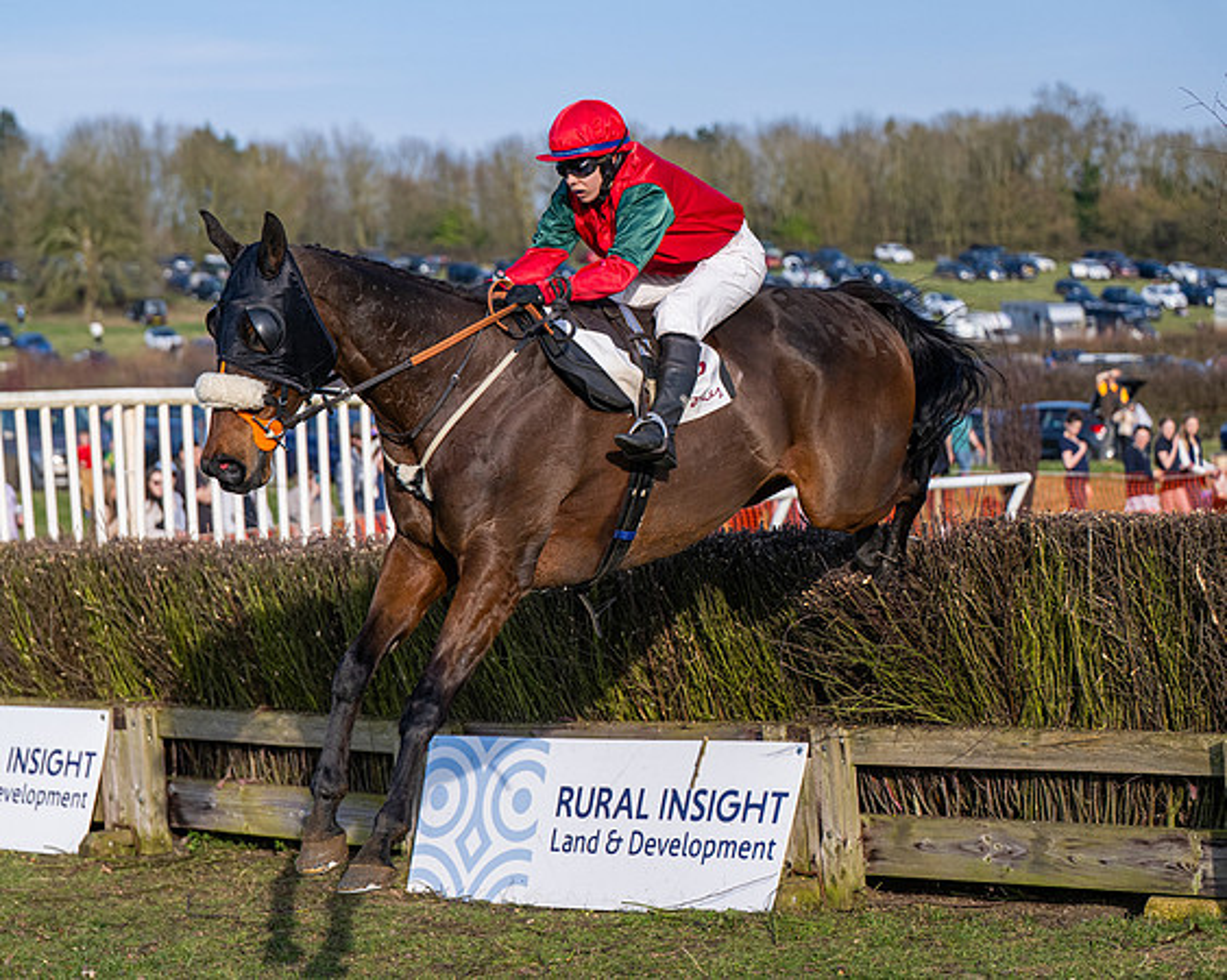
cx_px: 506
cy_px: 427
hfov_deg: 19.8
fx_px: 3518
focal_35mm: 97
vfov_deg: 15.9
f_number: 2.8
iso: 400
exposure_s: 1/5000
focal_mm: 70
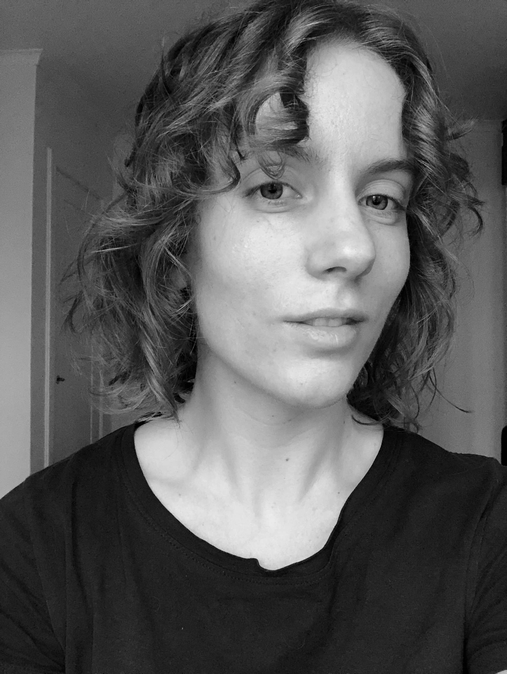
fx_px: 624
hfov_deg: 44.2
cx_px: 254
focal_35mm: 32
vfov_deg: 56.8
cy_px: 337
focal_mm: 2.87
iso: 400
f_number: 2.2
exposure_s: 1/60
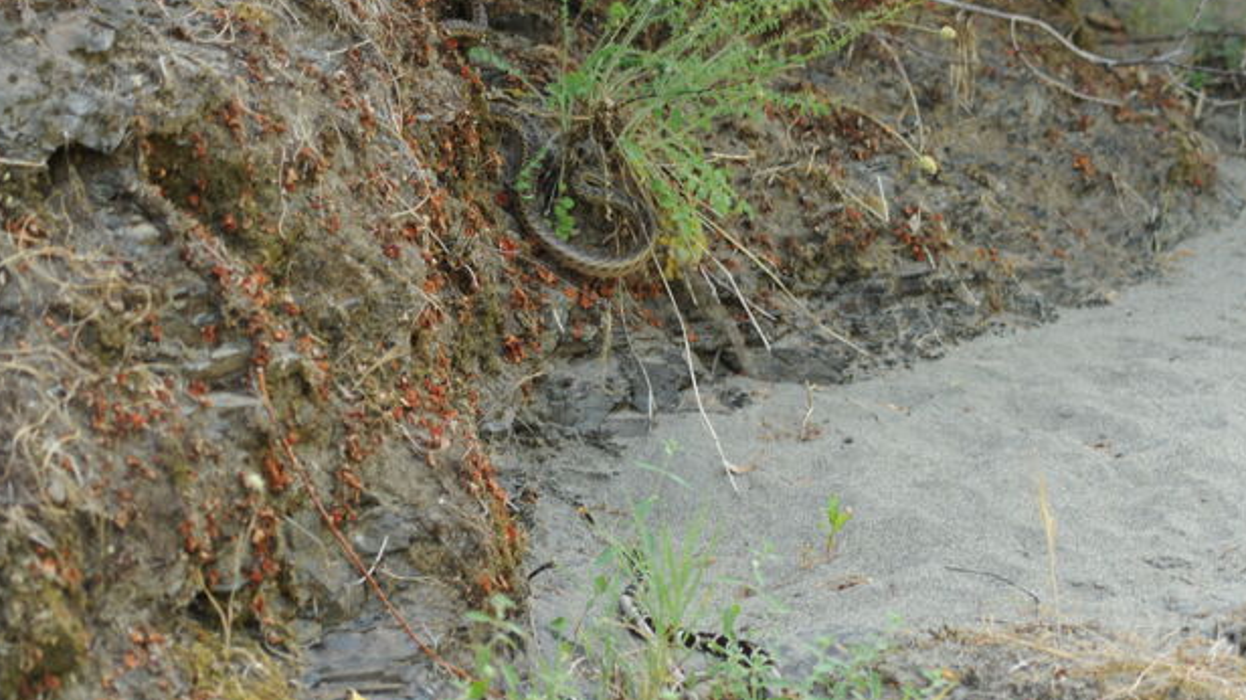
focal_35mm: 136
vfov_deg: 8.9
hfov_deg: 15.8
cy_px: 524
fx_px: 4492
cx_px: 619
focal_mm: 100
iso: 500
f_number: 5
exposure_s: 1/160
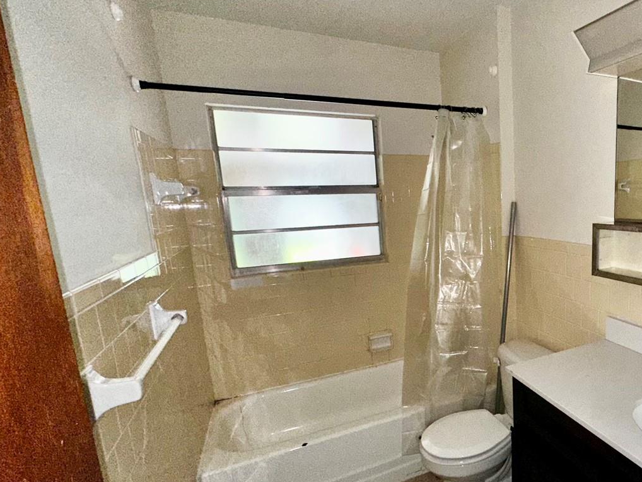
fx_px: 408
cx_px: 500
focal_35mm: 22
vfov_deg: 60.9
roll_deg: +1.4
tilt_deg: -9.6
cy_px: 267
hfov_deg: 70.0
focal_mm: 2.22
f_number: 2.2
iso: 80
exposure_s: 1/74
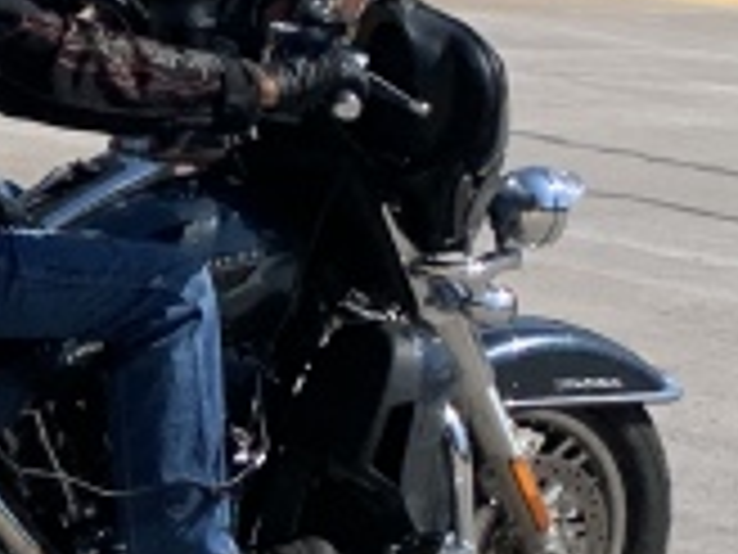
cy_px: 401
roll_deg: -2.2
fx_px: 3454
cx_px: -1112
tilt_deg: -11.5
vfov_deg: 9.2
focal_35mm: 162
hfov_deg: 10.3
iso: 25
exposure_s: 1/2364
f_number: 1.8
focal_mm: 4.25
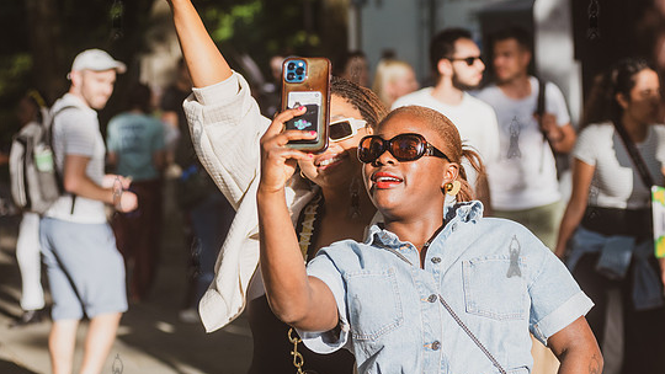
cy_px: 196
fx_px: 1587
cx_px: 355
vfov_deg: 13.5
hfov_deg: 23.7
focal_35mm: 90
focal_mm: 80
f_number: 3.5
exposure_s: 1/4000
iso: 500
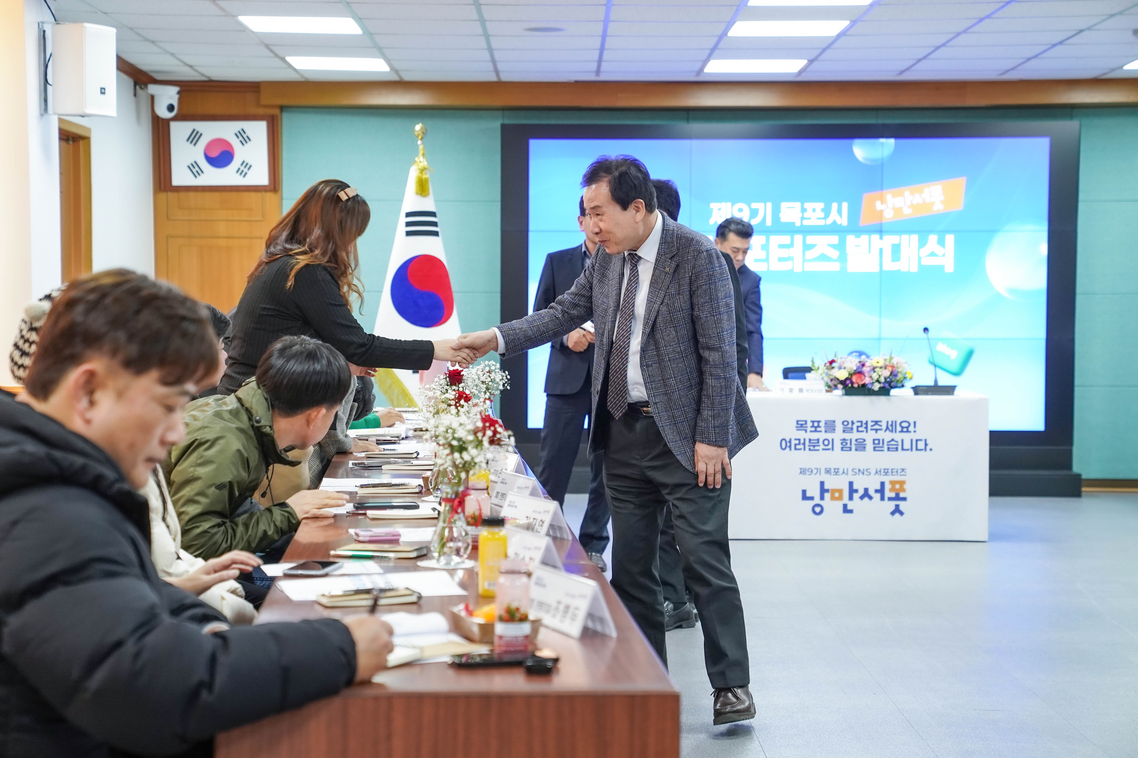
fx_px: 2213
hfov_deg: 28.8
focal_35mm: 70
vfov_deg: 19.5
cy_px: 379
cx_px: 569
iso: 2000
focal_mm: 70
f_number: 4
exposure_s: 1/160
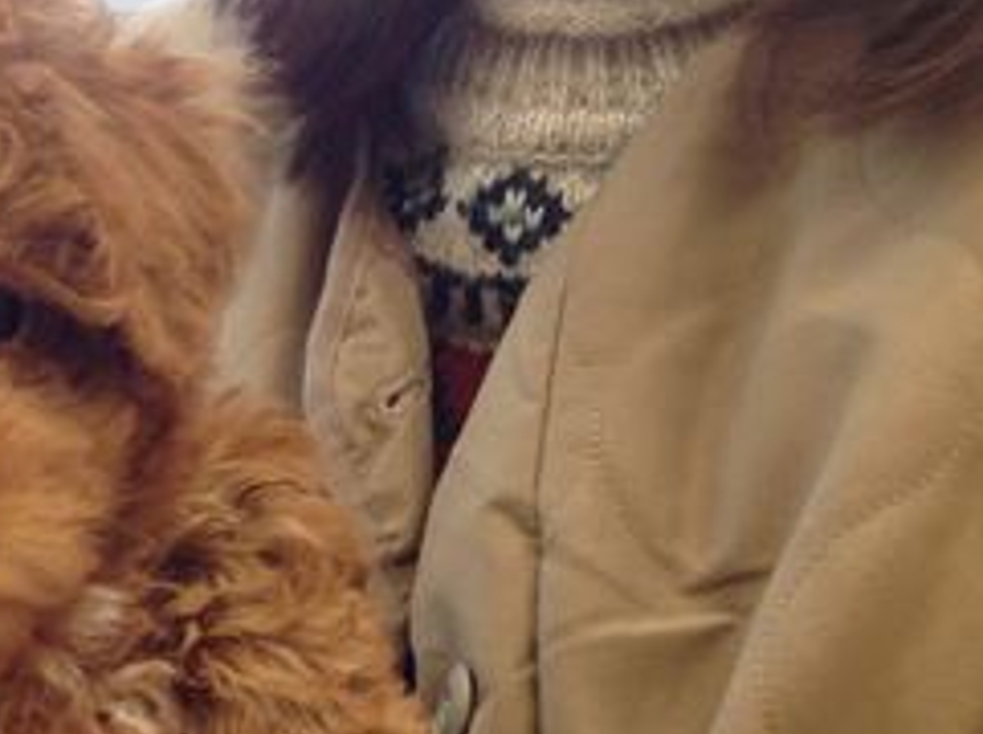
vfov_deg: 16.6
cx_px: -4
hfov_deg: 21.7
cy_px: 701
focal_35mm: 87
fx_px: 2467
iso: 50
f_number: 2.4
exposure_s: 1/24
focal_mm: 4.28
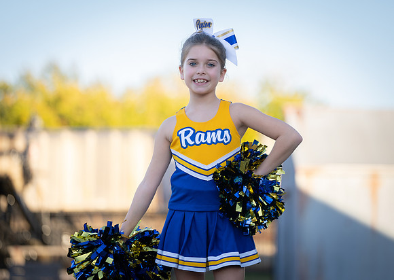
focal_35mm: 145
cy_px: 139
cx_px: 213
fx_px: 1624
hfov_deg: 13.8
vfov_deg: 9.8
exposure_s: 1/400
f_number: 2.8
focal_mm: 137
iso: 100
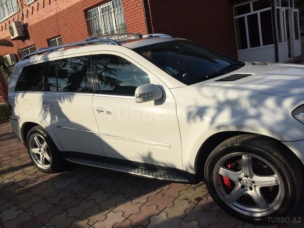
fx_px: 255
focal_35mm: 29
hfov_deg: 61.7
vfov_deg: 48.2
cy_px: 114
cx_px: 152
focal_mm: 4.15
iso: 32
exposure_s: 1/4405
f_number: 2.2
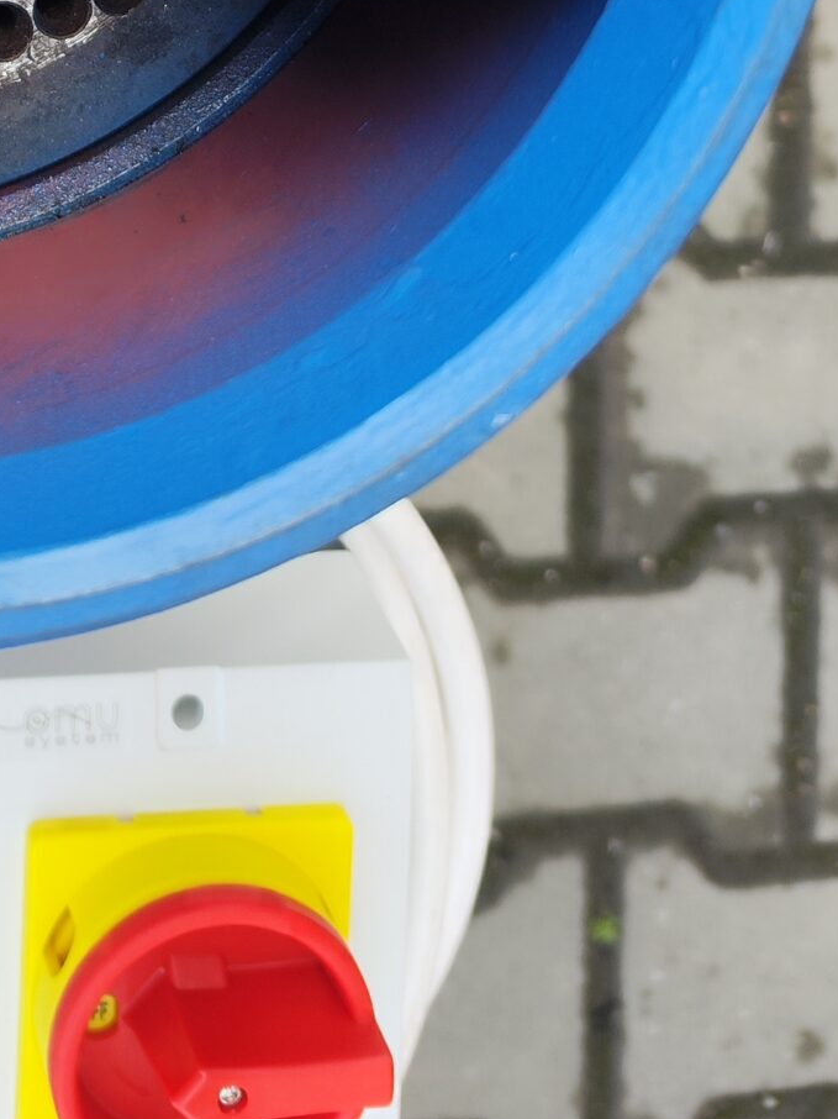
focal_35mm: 65
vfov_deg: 24.7
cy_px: -447
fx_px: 2099
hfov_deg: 21.2
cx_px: -143
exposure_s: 1/120
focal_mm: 7.01
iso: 50
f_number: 1.69
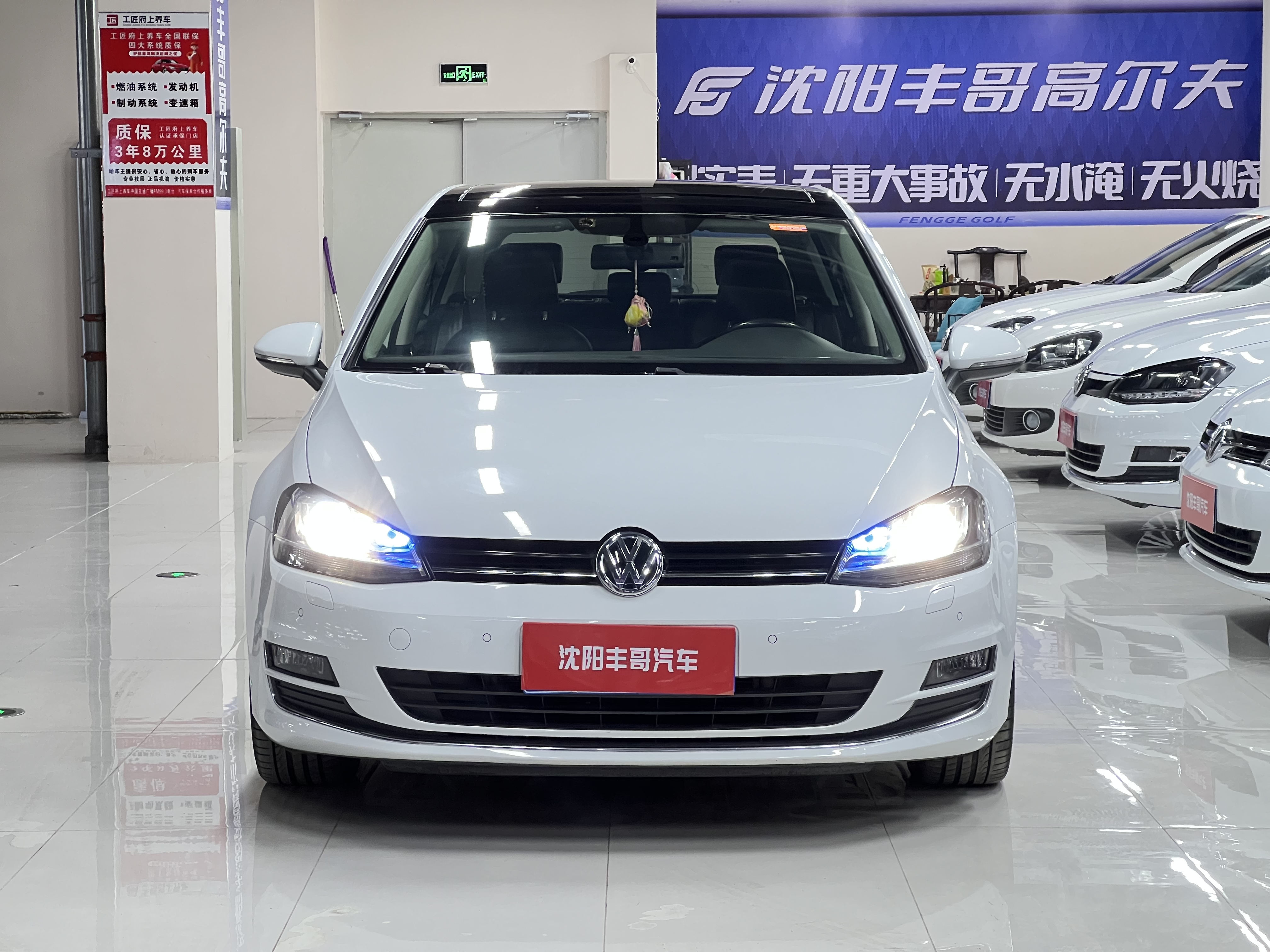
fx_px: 2825
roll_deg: +0.3
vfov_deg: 19.1
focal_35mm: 77
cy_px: 476
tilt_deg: -4.9
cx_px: 635
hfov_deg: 25.3
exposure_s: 1/50
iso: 320
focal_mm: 9
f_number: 2.8
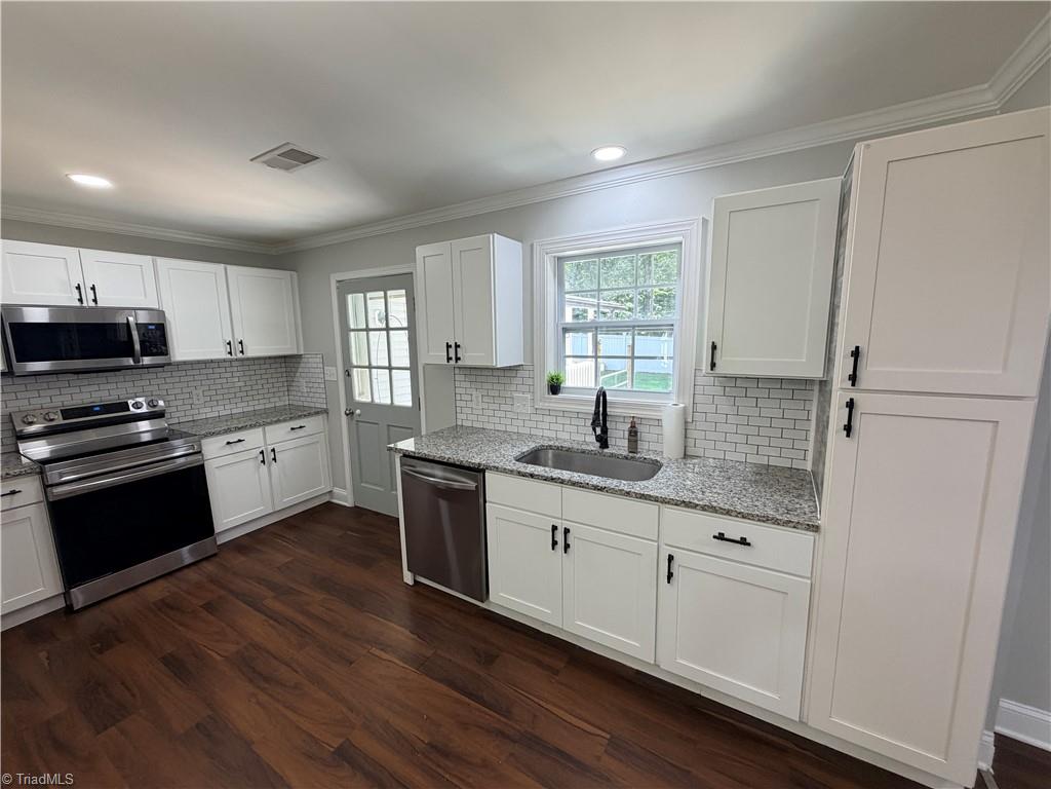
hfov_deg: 102.1
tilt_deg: -8.8
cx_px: 526
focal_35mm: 14
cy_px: 394
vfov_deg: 85.7
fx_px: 425
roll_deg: +1.2
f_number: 2.2
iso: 200
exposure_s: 1/120
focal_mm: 2.22
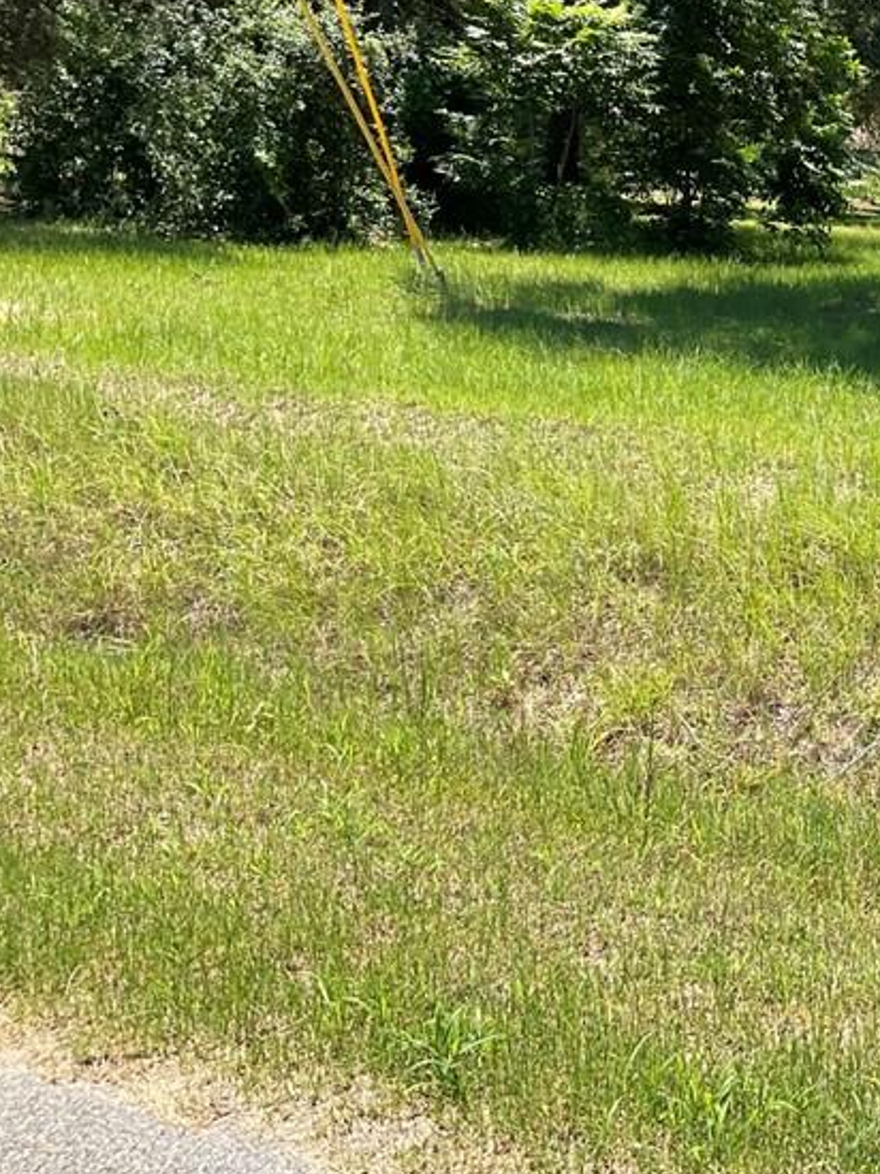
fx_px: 1832
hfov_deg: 24.3
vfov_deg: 35.1
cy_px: 367
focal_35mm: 54
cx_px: 1081
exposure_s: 1/781
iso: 16
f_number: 1.8
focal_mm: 3
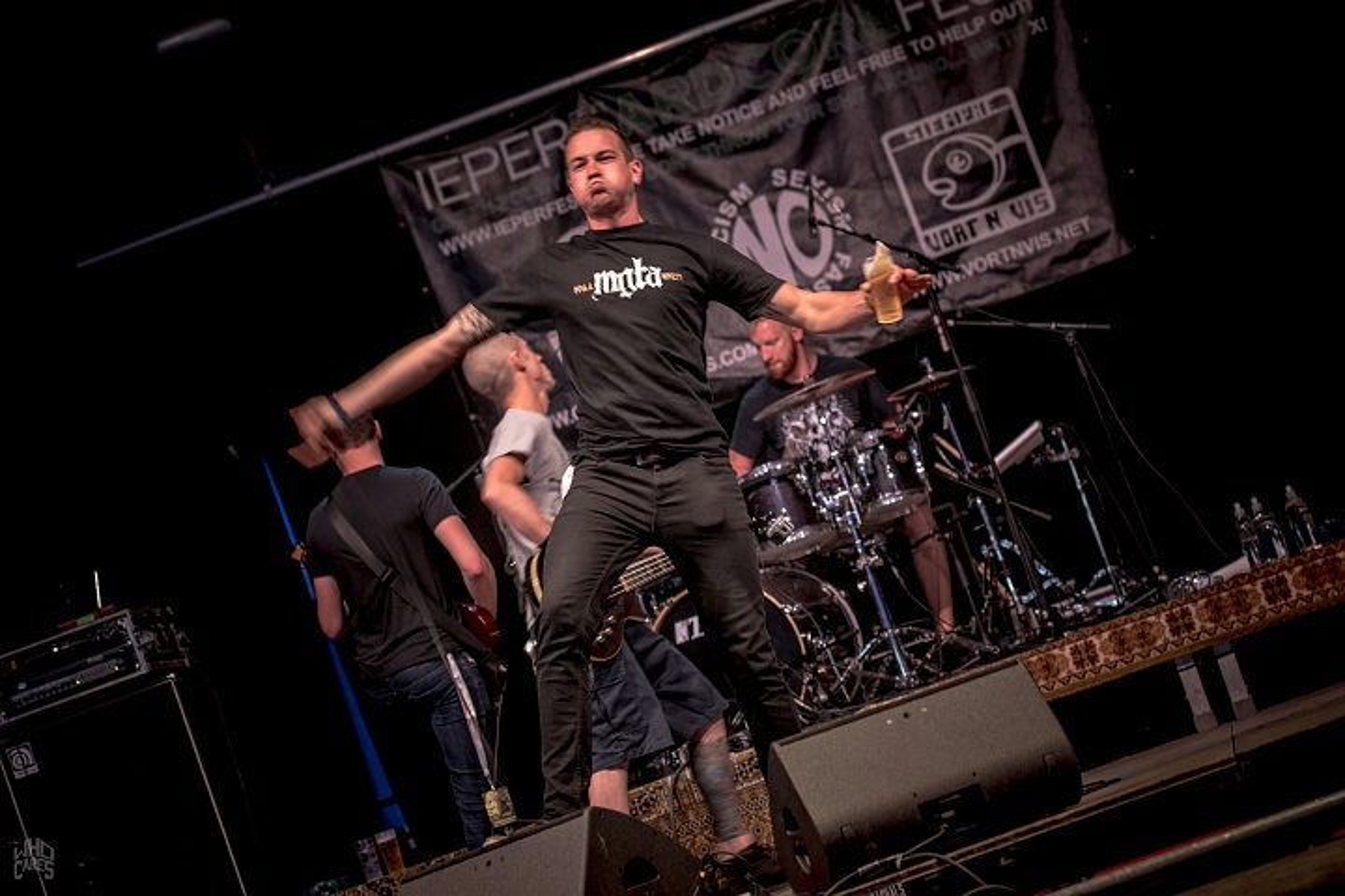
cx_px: 672
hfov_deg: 19.5
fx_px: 3923
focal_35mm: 105
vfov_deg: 13.0
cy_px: 448
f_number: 2.8
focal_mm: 70
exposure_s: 1/100
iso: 800
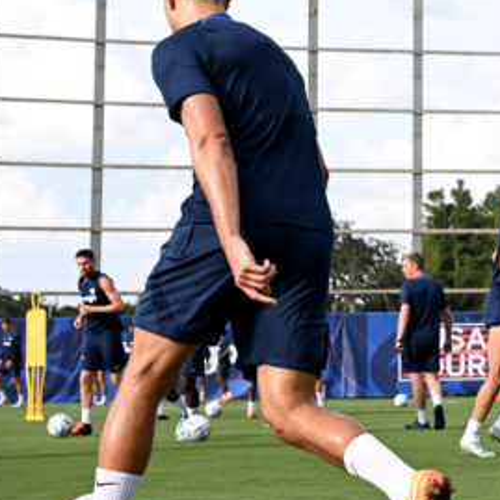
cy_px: 247
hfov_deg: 19.5
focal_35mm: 83
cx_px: 625
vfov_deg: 20.9
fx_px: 1356
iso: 200
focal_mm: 35
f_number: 5.6
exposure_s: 1/1000
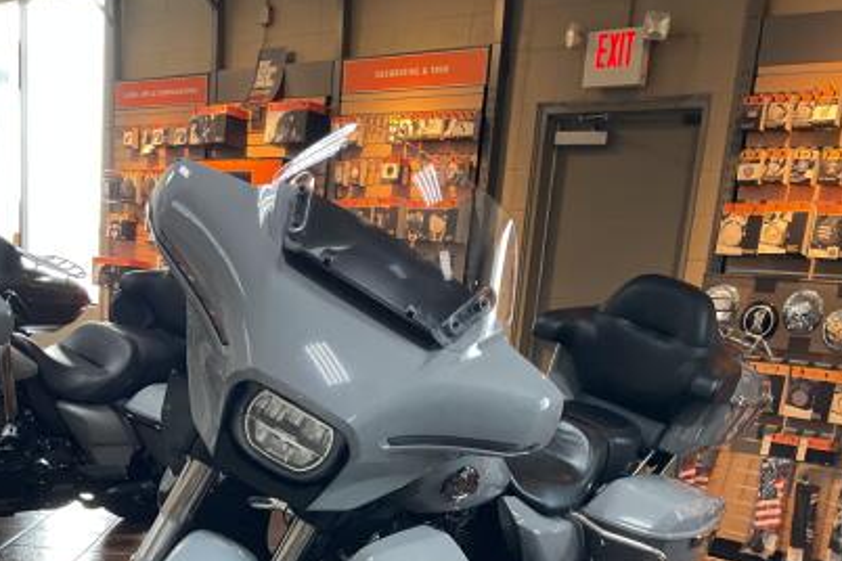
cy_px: 605
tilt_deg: -12.3
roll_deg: -4.3
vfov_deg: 27.5
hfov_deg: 43.6
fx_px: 1052
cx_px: 425
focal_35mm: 45
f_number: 1.8
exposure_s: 1/60
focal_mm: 3
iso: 125
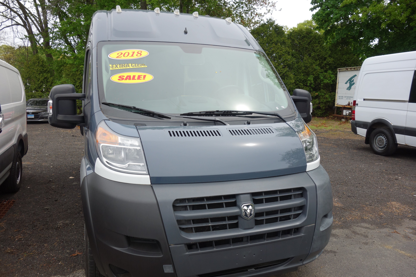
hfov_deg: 65.5
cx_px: 208
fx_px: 324
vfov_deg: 46.4
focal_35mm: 28
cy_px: 138
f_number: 5.6
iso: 125
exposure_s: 1/250
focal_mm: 10.4
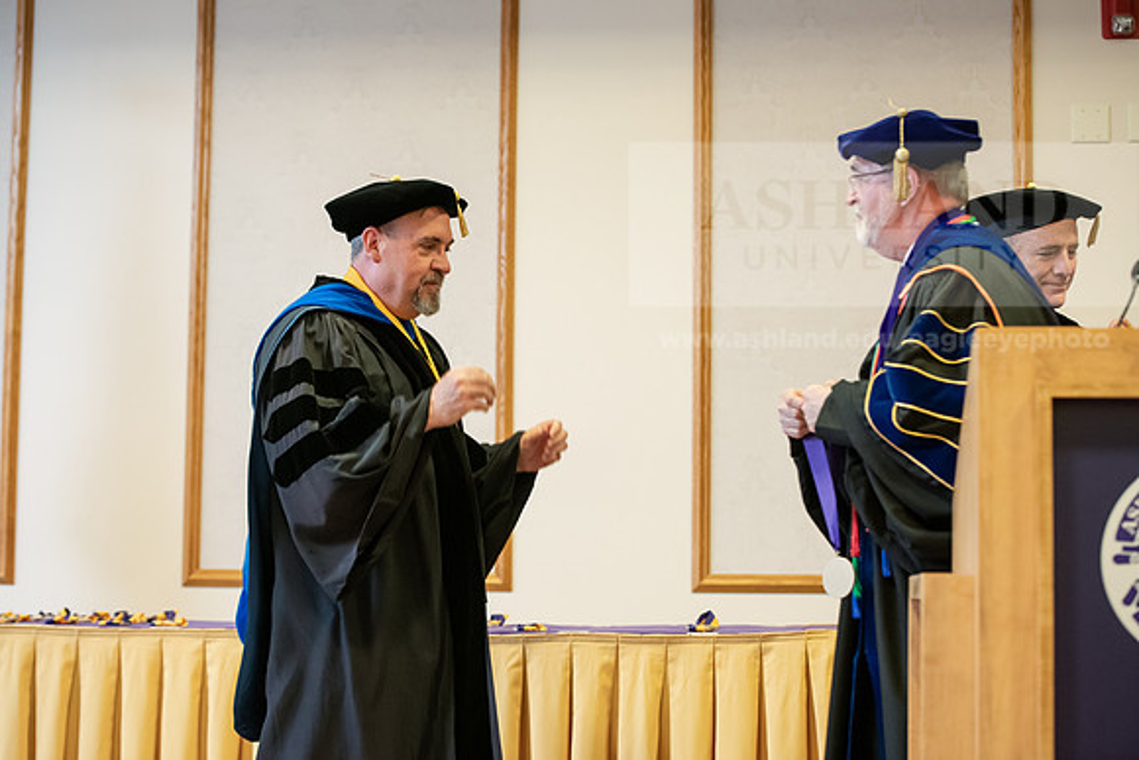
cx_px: 570
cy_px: 380
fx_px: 2215
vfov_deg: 19.5
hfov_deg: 28.8
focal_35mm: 70
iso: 2500
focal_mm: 70
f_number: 3.5
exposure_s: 1/200
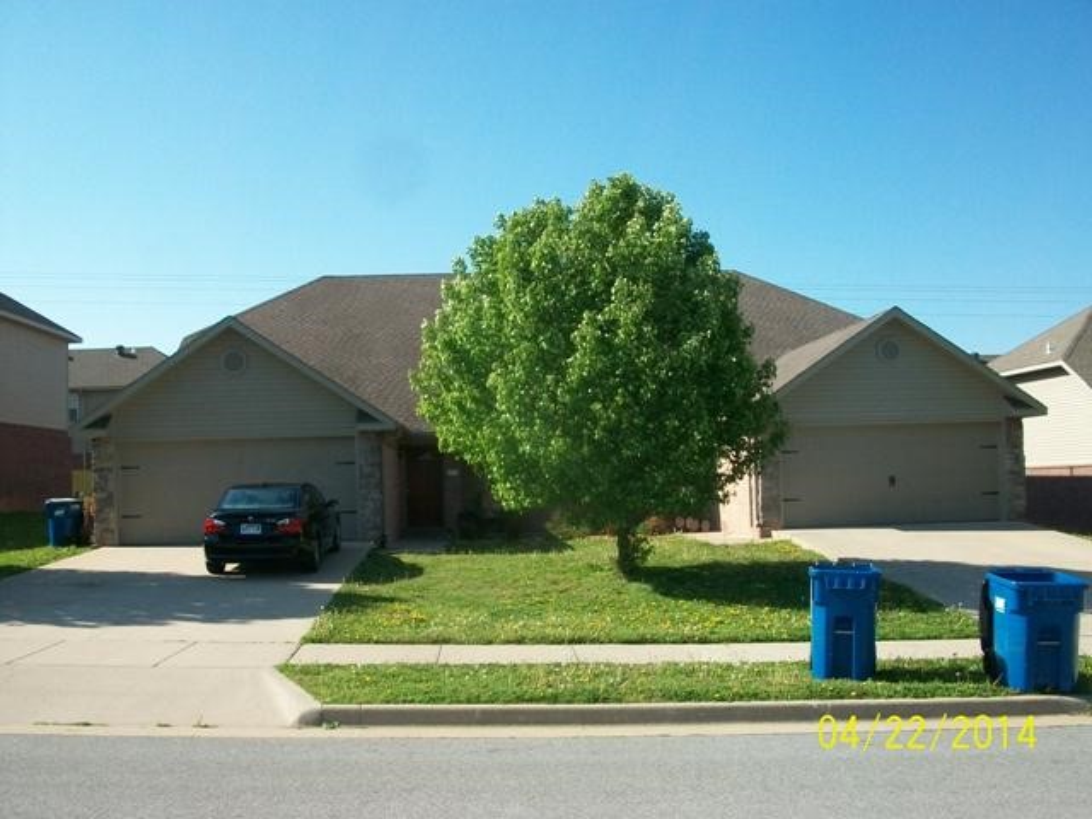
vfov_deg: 41.8
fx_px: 1073
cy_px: 410
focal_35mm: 34
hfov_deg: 54.0
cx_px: 546
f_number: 5.5
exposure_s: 1/320
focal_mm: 5.7
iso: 80
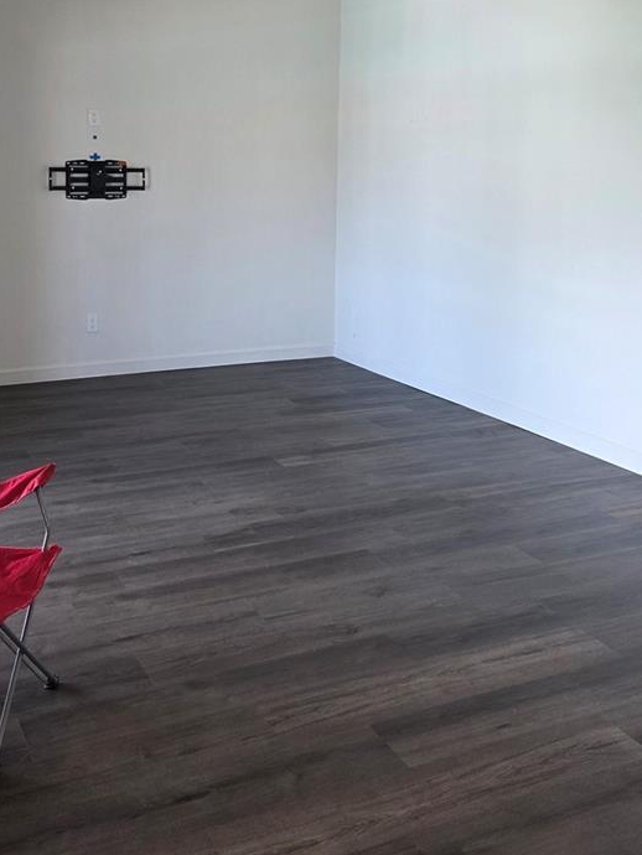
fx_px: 989
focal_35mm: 40
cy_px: 229
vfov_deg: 45.4
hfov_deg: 35.9
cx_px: 276
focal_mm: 6.3
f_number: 1.7
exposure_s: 1/120
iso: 200
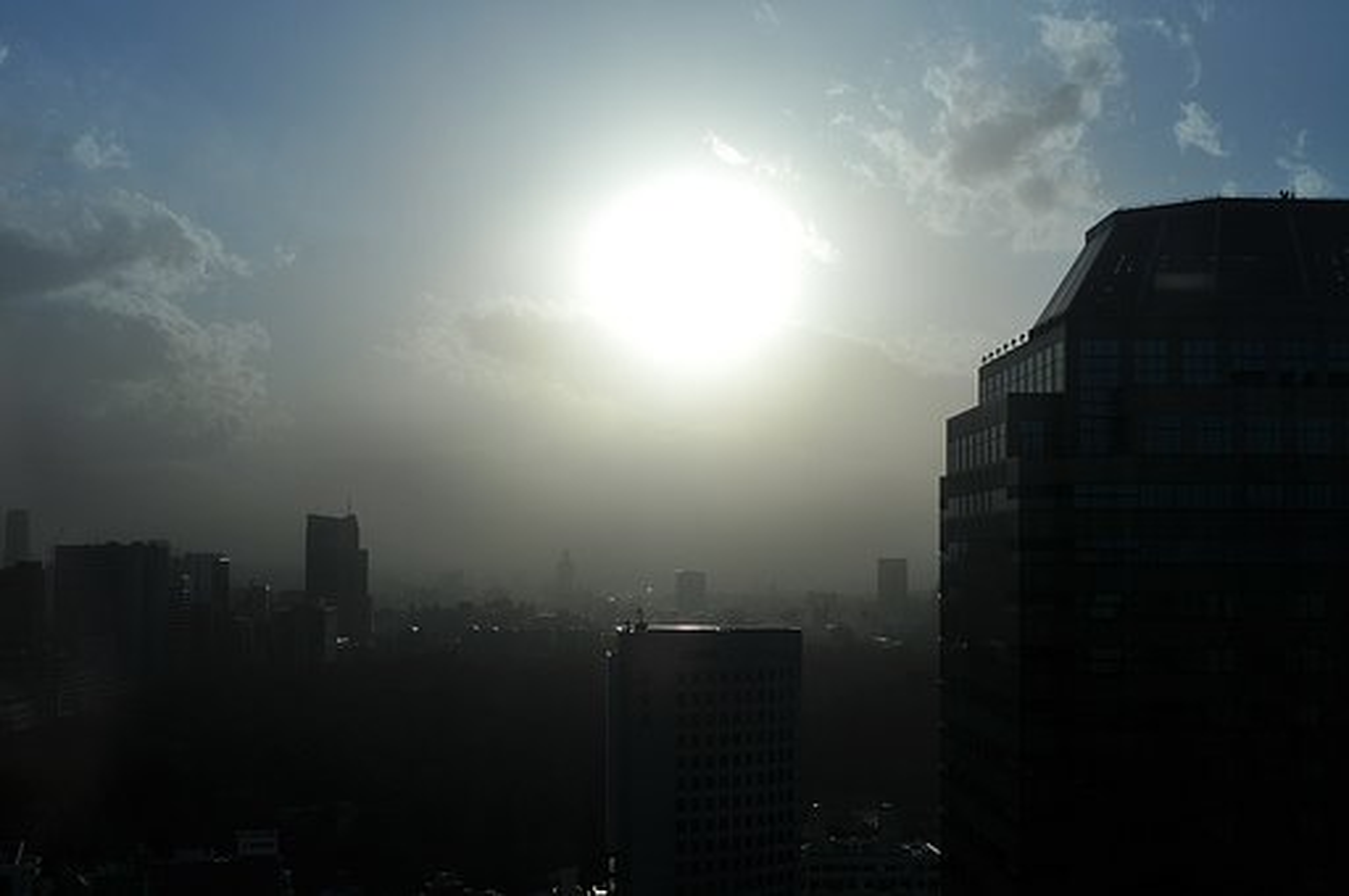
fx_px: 1965
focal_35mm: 52
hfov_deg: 37.9
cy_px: 448
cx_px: 674
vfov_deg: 25.7
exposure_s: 1/8000
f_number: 5
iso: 200
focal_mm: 35
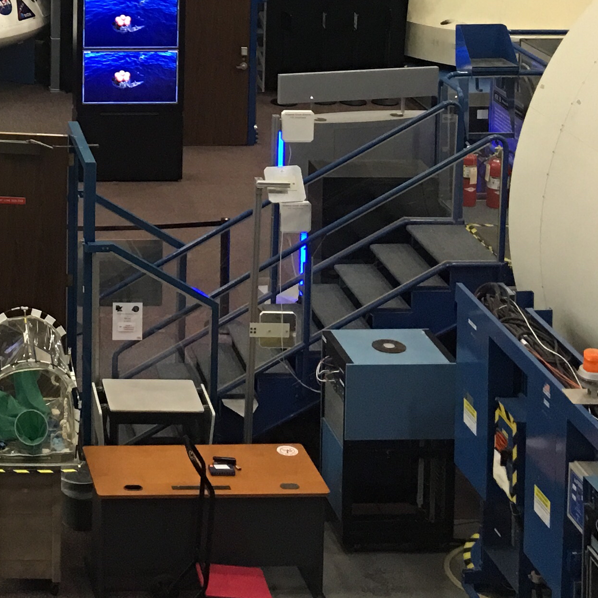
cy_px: -125
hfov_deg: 19.7
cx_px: -111
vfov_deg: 19.6
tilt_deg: -6.8
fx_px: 1622
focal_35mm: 83
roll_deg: +0.4
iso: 64
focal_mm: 4.15
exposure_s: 1/15
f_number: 2.2
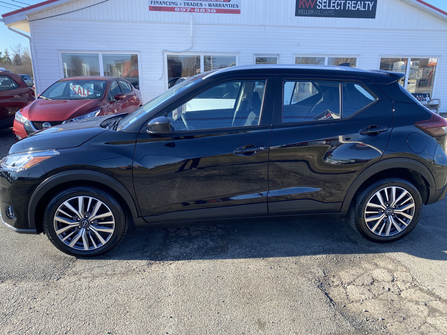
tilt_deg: -14.7
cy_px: 168
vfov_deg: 53.1
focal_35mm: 26
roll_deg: -0.9
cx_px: 224
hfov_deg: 67.3
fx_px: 336
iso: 32
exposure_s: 1/681
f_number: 1.8
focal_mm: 4.25
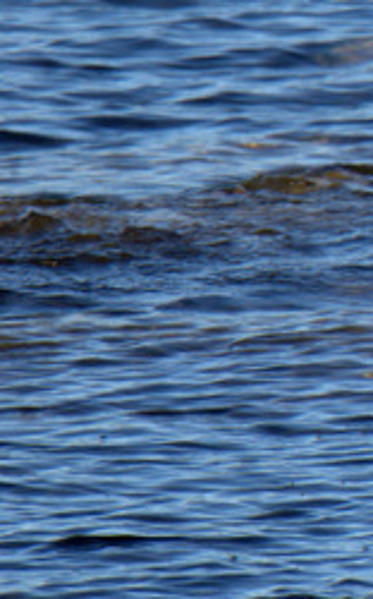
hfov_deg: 0.4
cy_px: 152
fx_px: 55657
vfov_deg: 0.6
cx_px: 932
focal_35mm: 3418
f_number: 5.6
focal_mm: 700
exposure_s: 1/1250
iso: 250
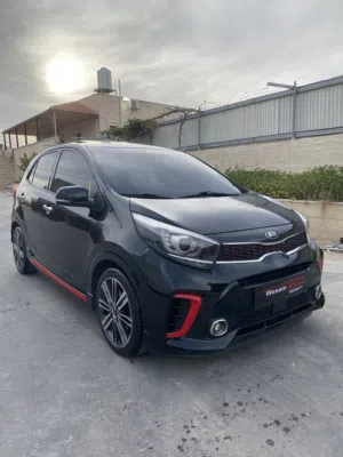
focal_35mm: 26
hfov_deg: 53.1
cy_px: 228
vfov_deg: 67.3
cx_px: 172
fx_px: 344
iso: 32
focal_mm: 4.25
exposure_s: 1/1272
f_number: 1.8
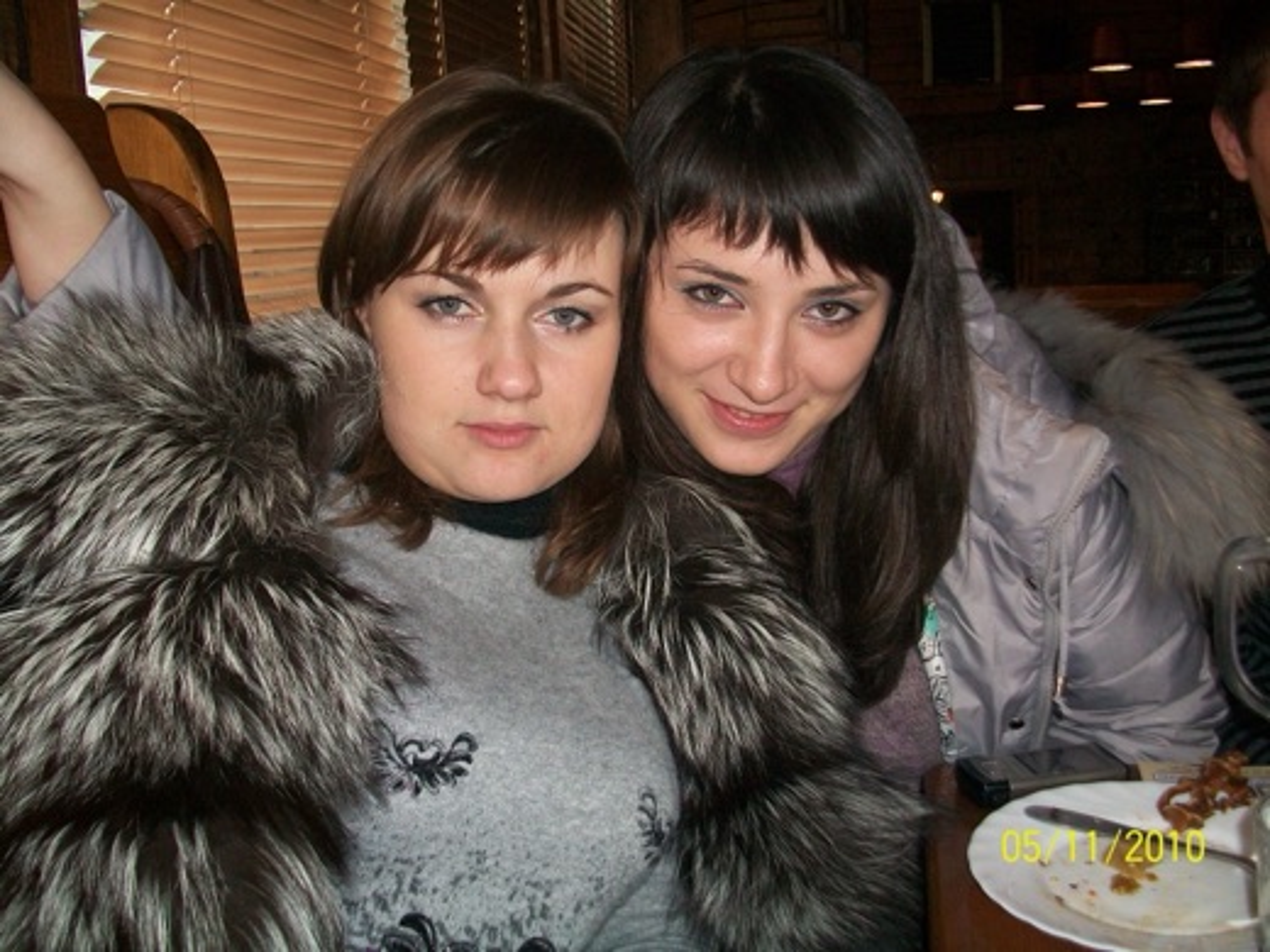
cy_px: 476
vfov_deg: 41.8
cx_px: 635
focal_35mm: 34
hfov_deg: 54.0
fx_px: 1247
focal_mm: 5.7
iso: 120
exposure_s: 1/60
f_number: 2.8
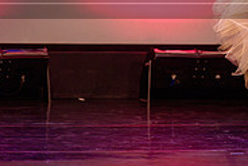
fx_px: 2813
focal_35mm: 408
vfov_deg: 3.4
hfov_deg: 5.0
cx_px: 129
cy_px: -91
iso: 1600
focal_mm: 110
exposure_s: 1/320
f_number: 2.8
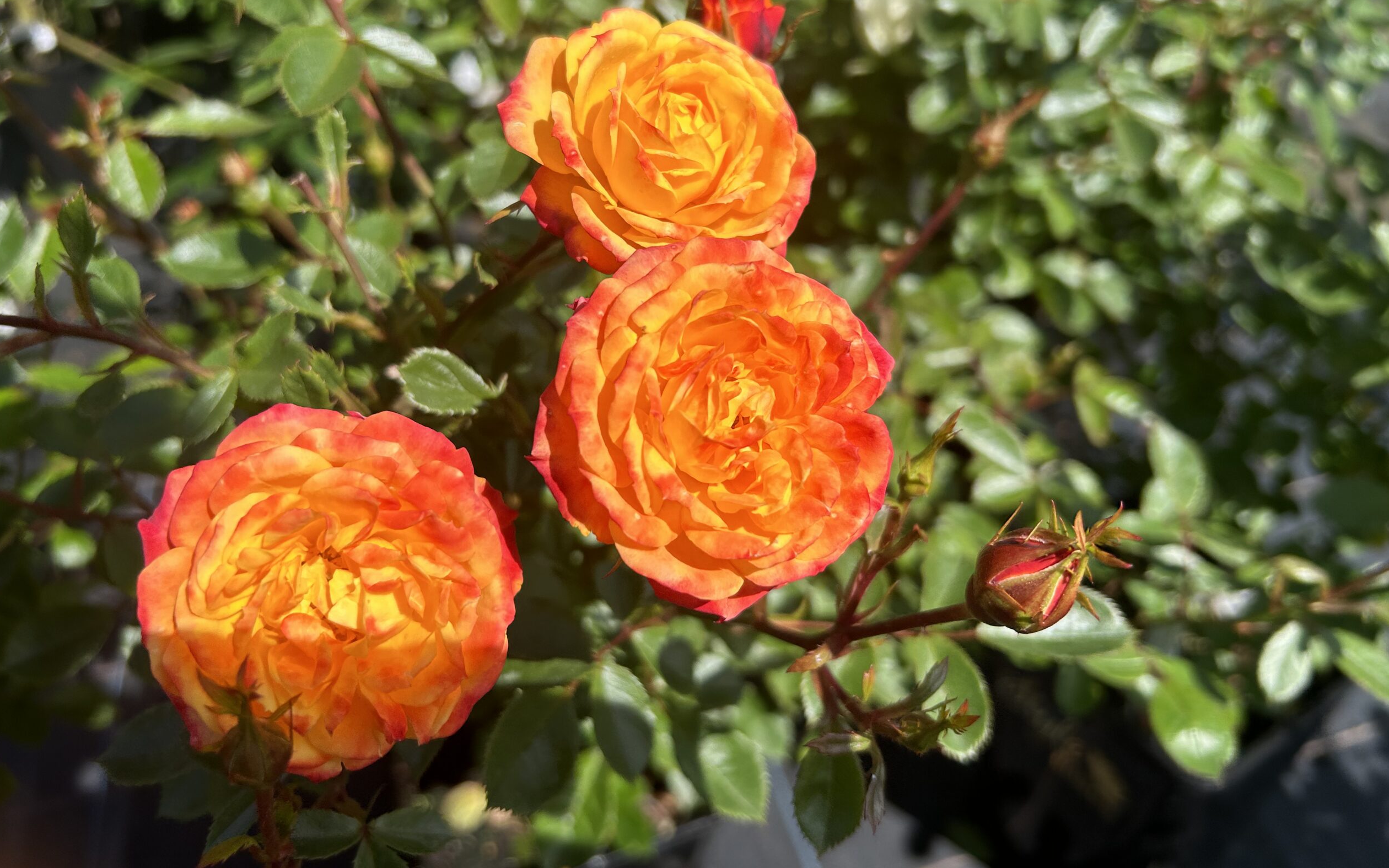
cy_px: 357
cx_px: 690
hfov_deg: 66.5
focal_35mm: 28
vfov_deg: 44.4
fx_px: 1060
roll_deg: +1.3
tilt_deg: -38.1
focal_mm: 5.7
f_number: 1.5
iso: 50
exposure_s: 1/3460
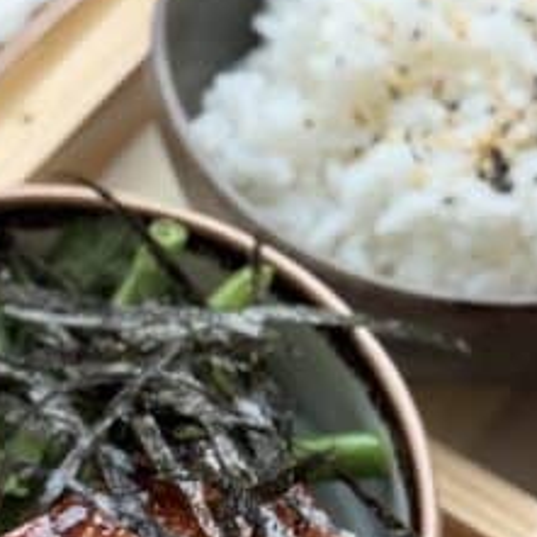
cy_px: 197
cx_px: 83
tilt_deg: -52.2
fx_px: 3458
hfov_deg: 8.9
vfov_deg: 8.9
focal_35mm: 197
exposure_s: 1/101
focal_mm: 6.76
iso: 100
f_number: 1.78
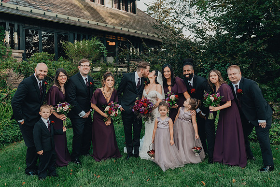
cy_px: 94
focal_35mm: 29
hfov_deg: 63.6
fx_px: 226
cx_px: 140
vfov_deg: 45.0
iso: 500
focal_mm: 29
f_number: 5.6
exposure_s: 1/200
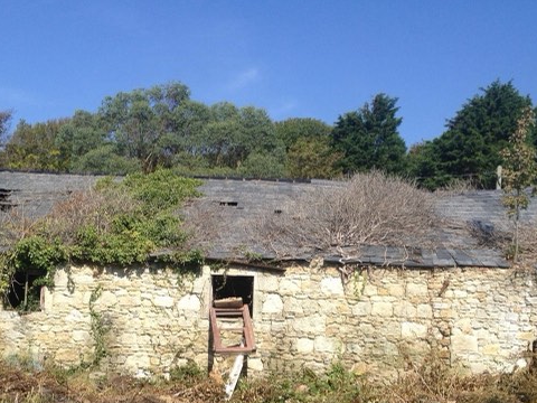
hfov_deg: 37.5
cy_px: 293
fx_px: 791
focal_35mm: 51
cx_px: 277
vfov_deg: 28.2
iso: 64
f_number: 2.4
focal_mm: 4.28
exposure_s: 1/1577
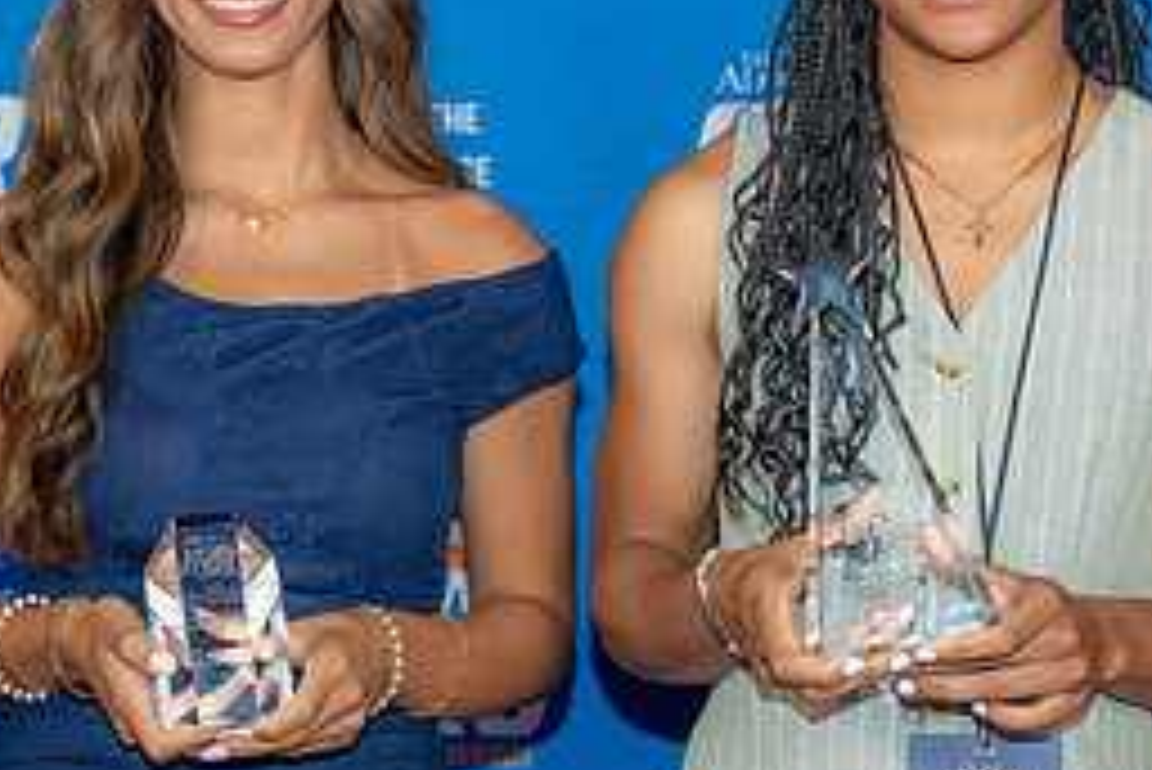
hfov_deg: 18.3
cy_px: 340
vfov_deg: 12.4
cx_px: 873
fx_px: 3554
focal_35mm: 111
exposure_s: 1/125
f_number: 3.5
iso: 320
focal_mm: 49
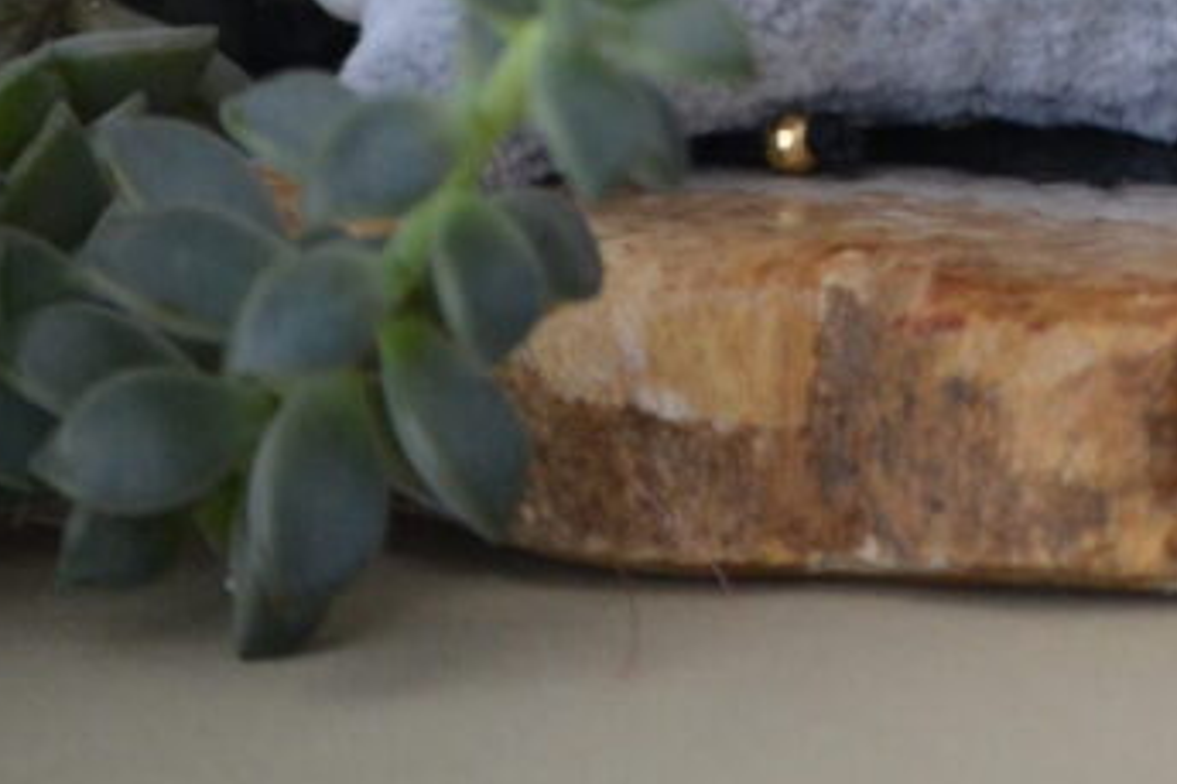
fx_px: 14705
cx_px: 1724
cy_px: -527
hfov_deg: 4.6
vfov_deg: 3.0
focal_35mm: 450
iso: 1000
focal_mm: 86
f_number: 4.2
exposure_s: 1/125
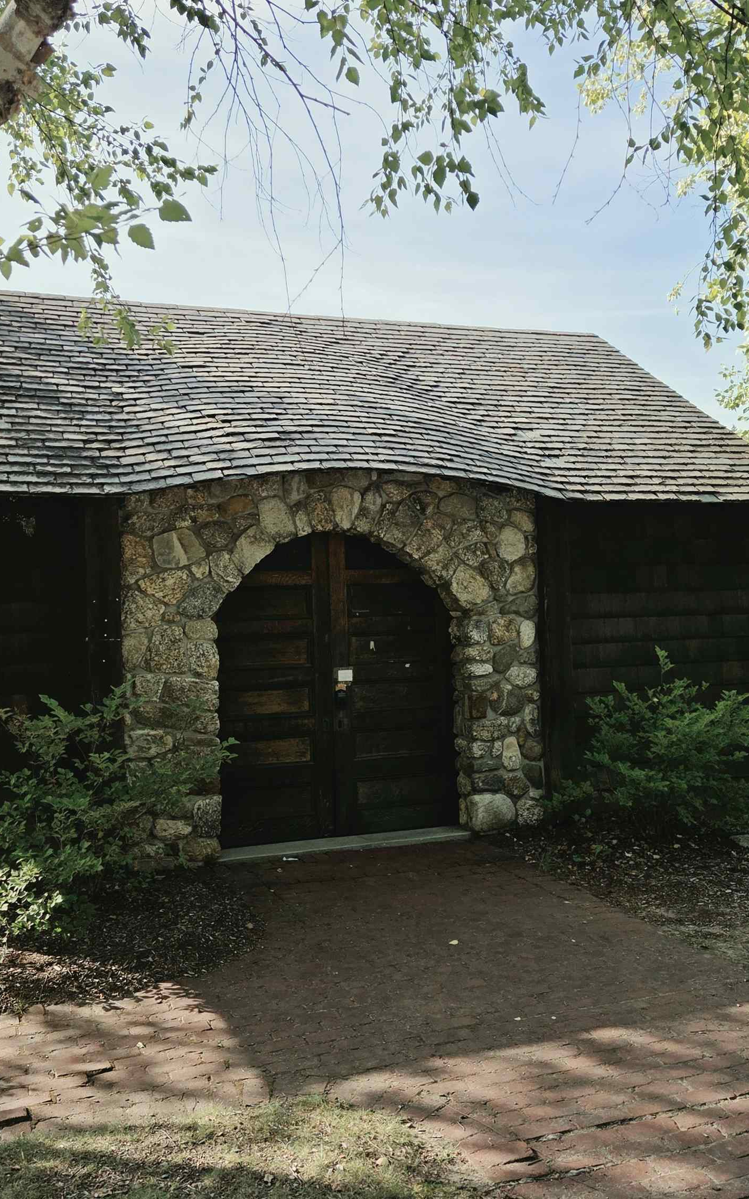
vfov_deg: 58.1
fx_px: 1078
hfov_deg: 38.3
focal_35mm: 33
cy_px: 592
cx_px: 382
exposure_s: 1/3026
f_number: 1.8
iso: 80
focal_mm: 5.4
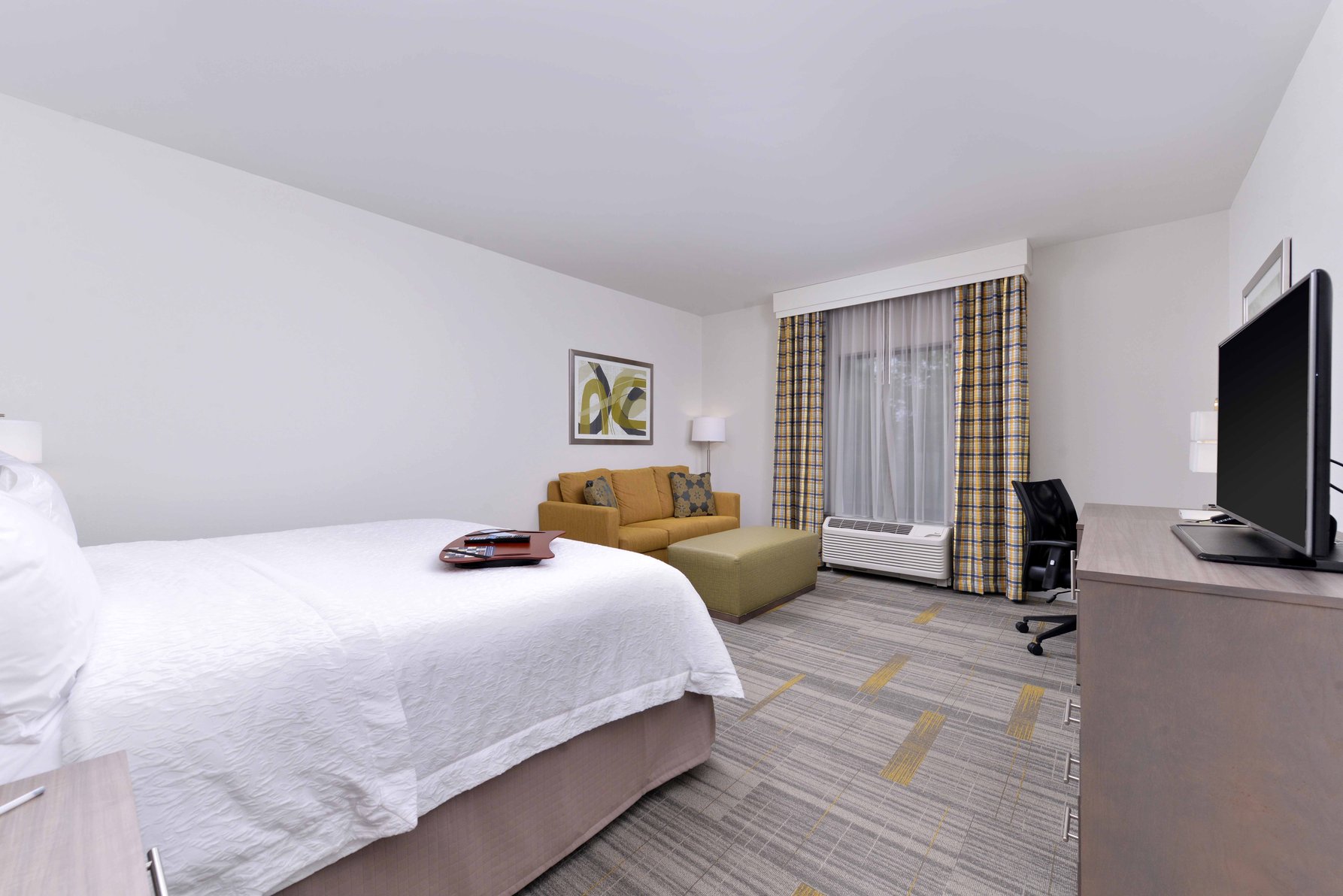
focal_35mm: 14
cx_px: 672
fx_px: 522
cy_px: 448
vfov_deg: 81.3
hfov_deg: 104.2
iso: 400
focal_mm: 14
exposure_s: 1/160
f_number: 10
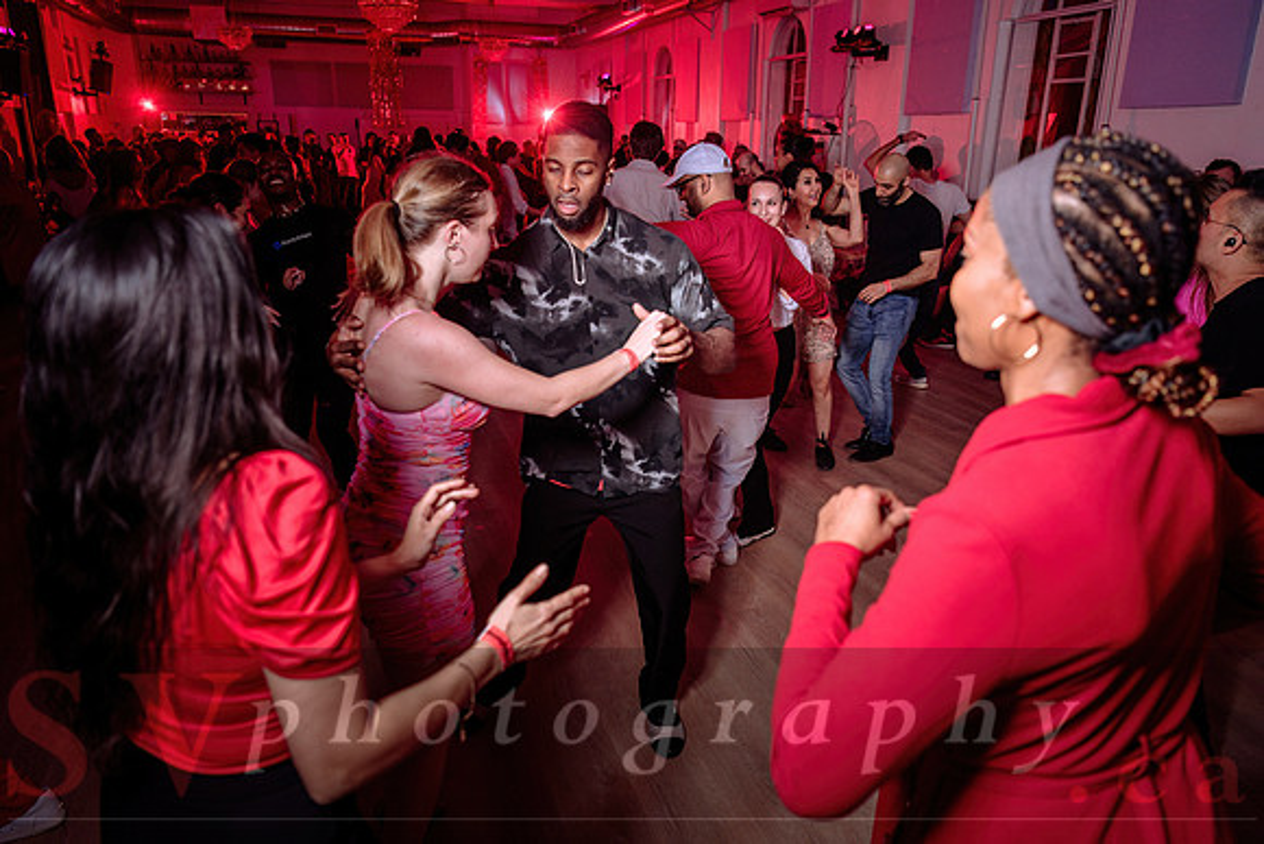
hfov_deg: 72.6
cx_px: 645
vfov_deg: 52.2
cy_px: 413
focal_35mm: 24
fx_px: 860
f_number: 2.8
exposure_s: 1/80
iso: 500
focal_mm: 24
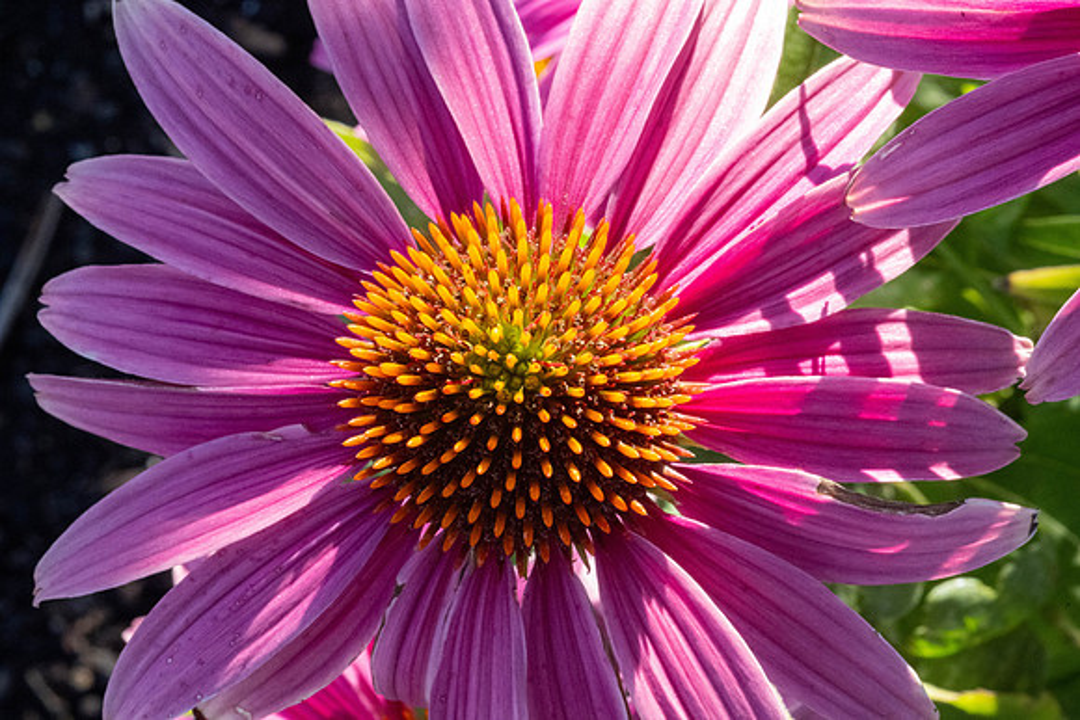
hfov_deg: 33.4
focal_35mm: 60
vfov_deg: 22.6
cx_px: 540
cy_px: 360
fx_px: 1800
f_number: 40
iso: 5000
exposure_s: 1/125
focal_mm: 60
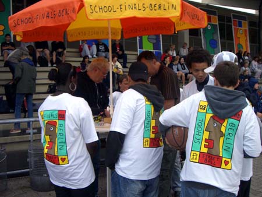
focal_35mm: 38
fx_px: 288
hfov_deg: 49.0
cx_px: 131
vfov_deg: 37.8
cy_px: 98
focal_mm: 6.2
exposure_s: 1/400
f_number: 2.7
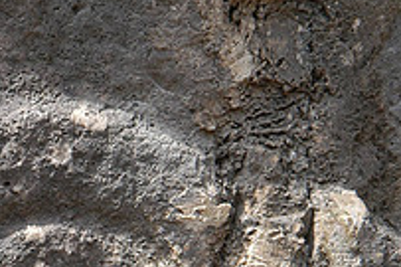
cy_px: 303
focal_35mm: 300
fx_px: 3339
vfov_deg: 4.6
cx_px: -144
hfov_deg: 6.8
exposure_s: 1/250
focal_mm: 70
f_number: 8
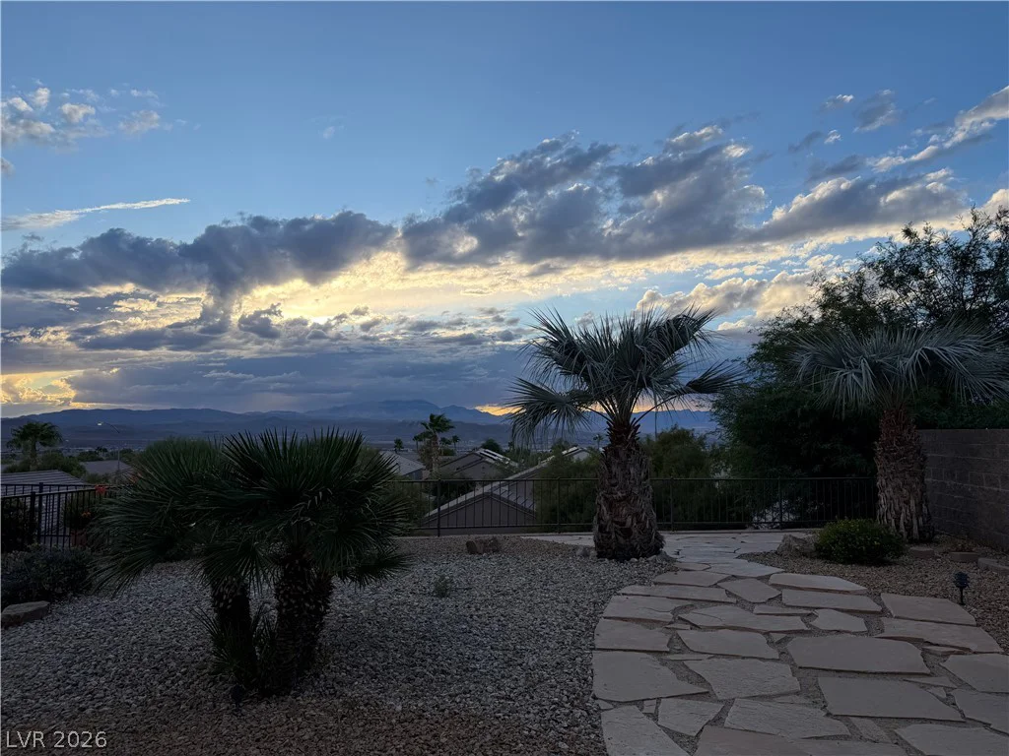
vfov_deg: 56.8
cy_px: 378
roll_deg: -0.2
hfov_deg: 71.6
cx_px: 504
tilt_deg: +4.1
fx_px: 700
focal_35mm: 24
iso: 80
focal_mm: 6.76
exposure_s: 1/1949
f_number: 1.78
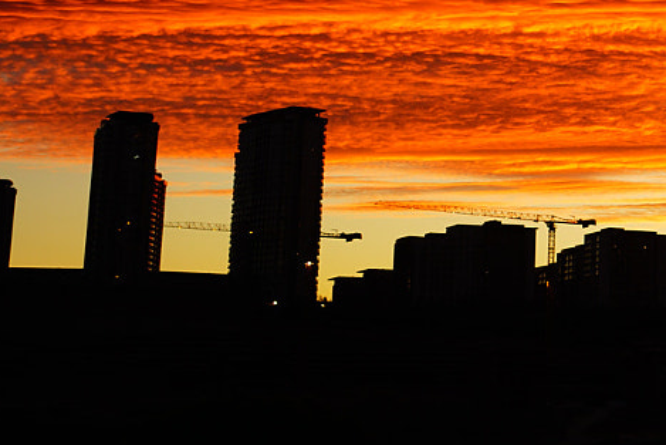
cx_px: 831
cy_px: -15
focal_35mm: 99
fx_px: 1832
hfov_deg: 19.3
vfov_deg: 13.6
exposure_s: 1/25
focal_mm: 29
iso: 100
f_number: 4
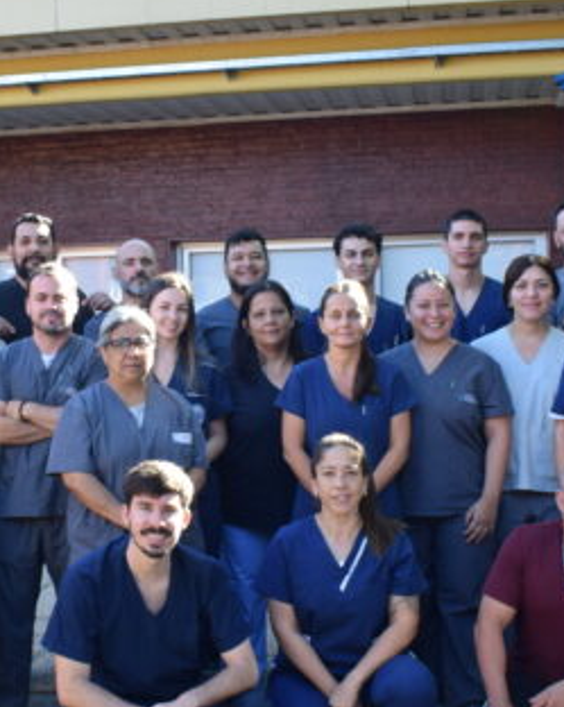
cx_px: 193
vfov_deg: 30.9
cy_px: 406
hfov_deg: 24.8
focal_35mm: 61
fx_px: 1275
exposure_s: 1/160
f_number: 6.3
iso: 400
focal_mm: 18
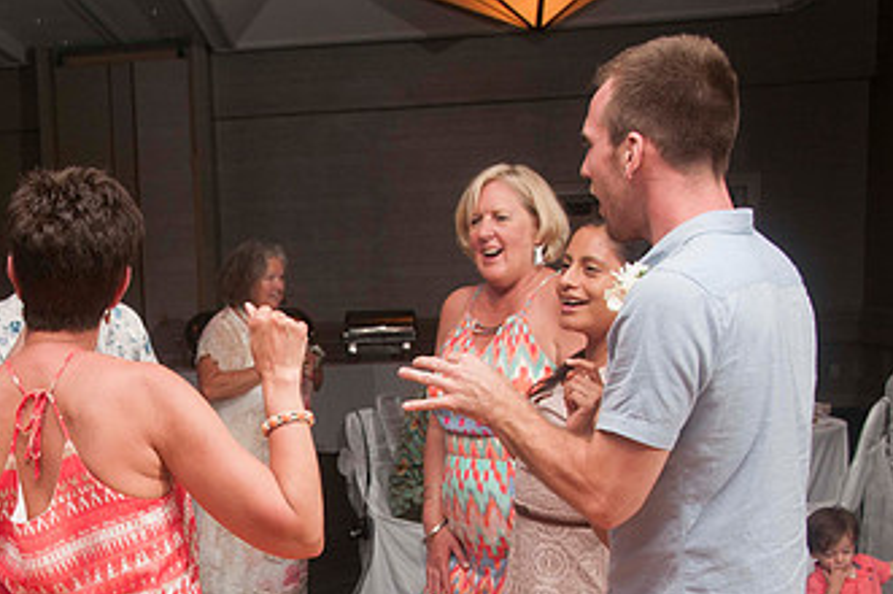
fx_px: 1561
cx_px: 173
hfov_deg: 31.1
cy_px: 517
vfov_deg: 21.1
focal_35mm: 63
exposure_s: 1/60
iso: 400
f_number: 5.6
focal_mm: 24
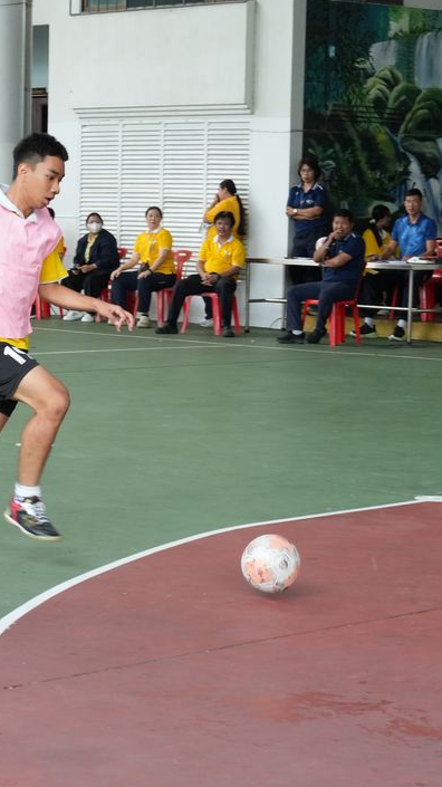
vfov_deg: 19.8
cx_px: 5
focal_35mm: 108
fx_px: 2249
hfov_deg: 11.1
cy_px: 377
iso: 1600
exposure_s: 1/400
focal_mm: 43
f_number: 6.3
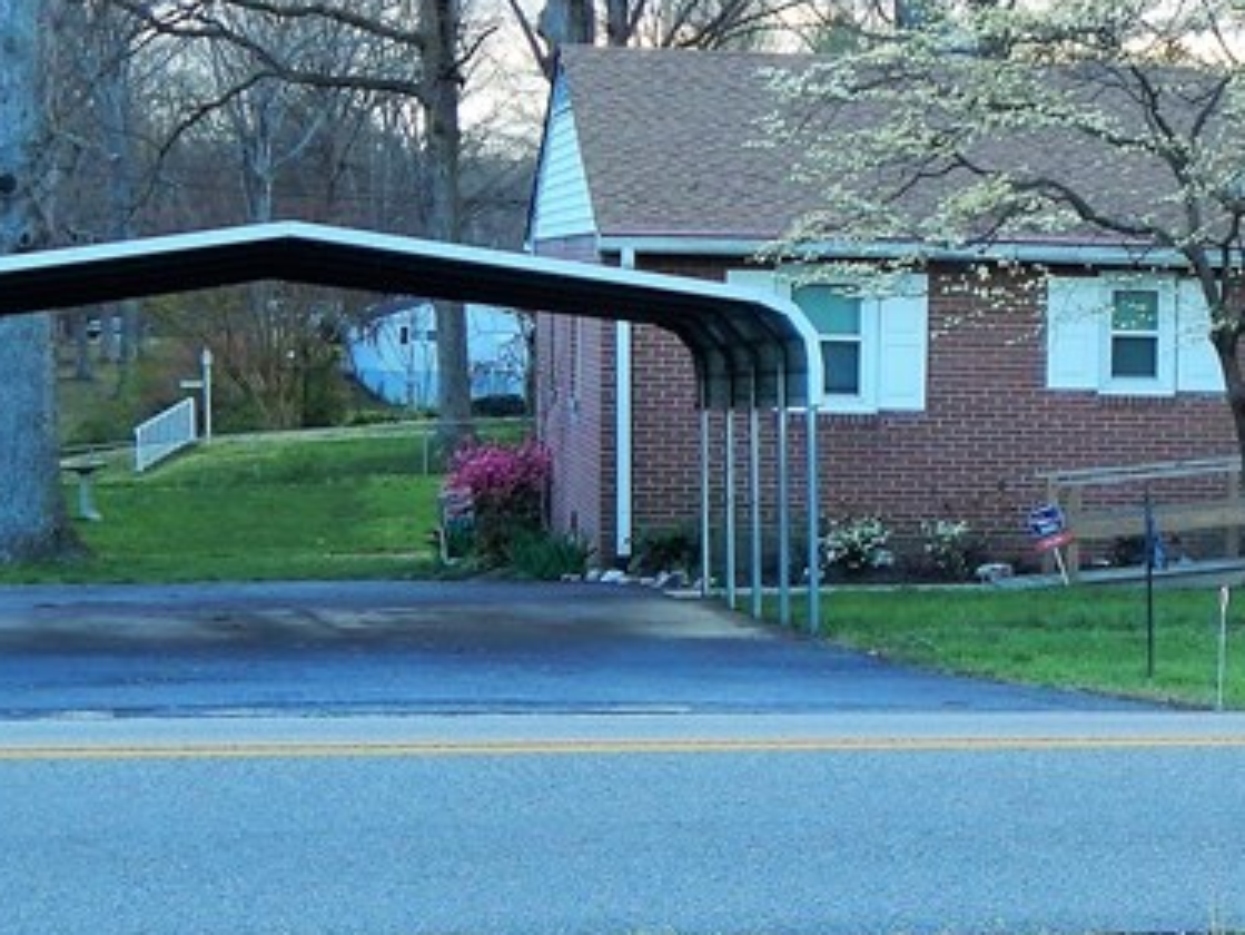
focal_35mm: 118
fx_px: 4245
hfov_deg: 16.4
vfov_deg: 12.5
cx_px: 1155
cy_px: 731
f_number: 3.6
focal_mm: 7.7
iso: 125
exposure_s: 1/60
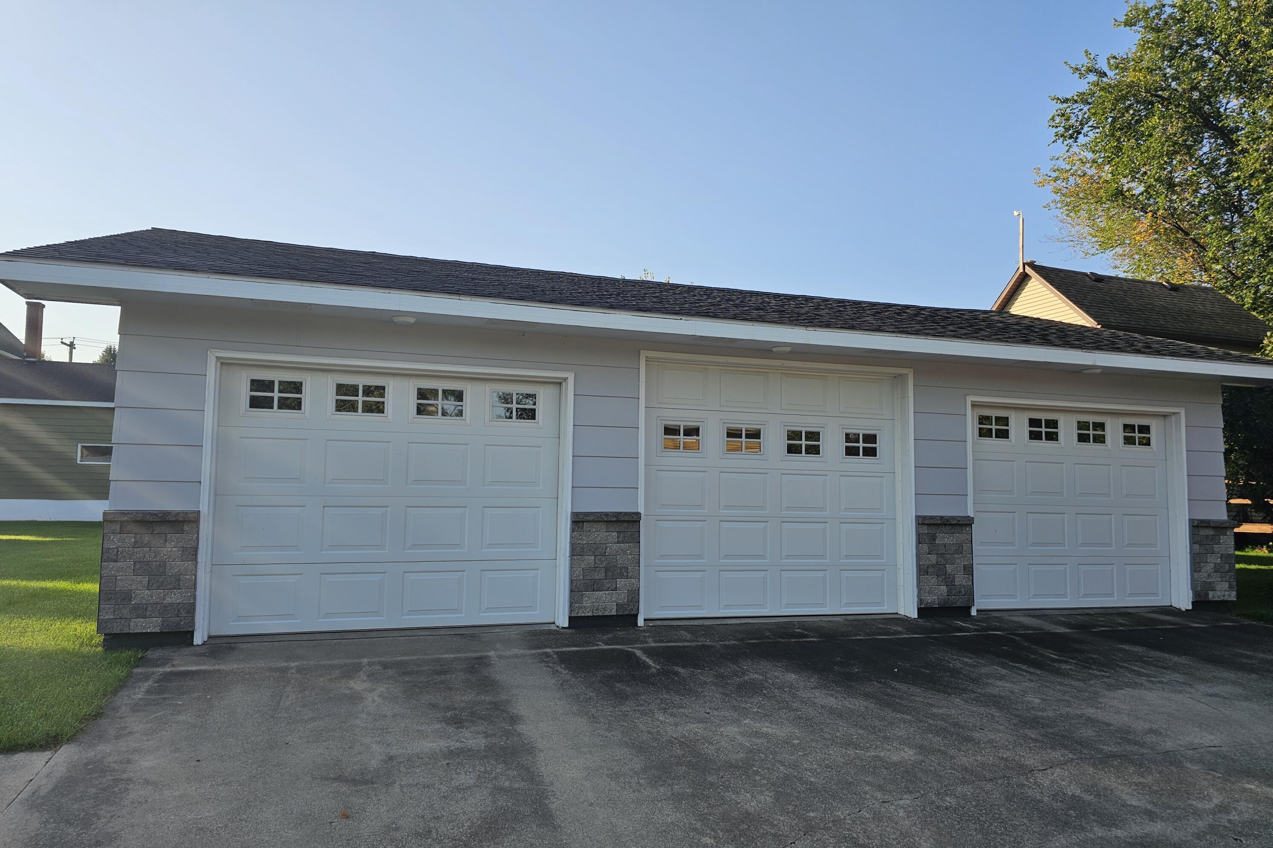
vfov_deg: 53.1
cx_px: 636
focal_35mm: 24
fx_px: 849
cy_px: 444
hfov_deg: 73.7
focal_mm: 6.3
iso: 16
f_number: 1.7
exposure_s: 1/547
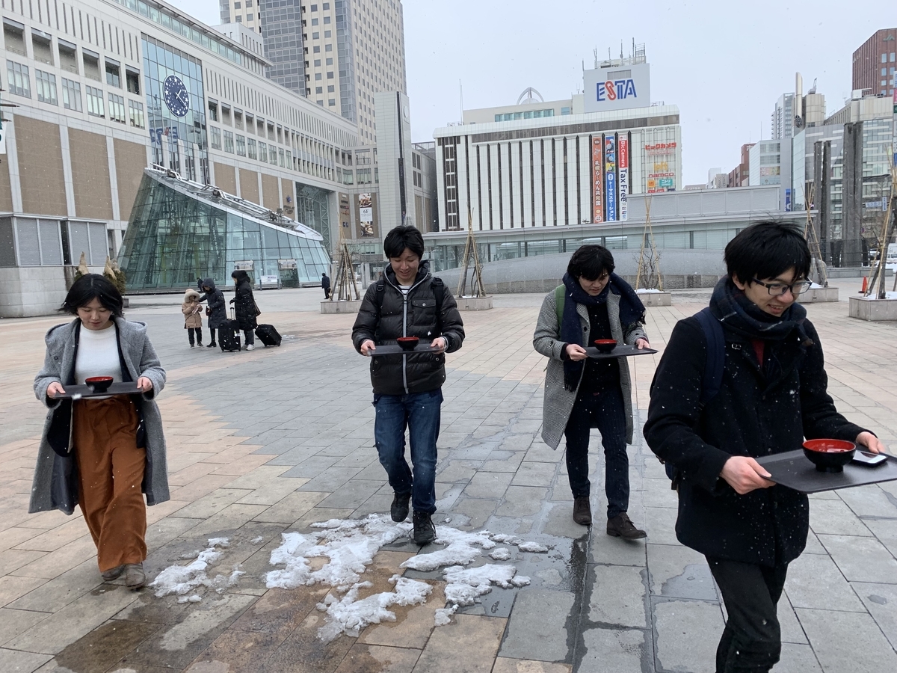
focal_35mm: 26
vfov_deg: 53.1
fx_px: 674
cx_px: 448
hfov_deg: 67.3
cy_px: 336
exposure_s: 1/683
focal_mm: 4.25
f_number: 1.8
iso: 25
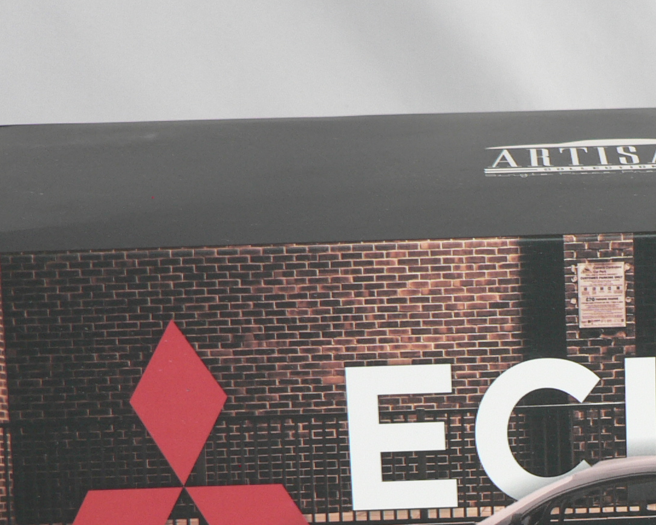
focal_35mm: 129
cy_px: 509
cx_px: 626
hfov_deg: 14.7
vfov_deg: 11.8
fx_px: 2505
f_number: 2.8
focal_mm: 9.3
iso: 80
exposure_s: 1/60
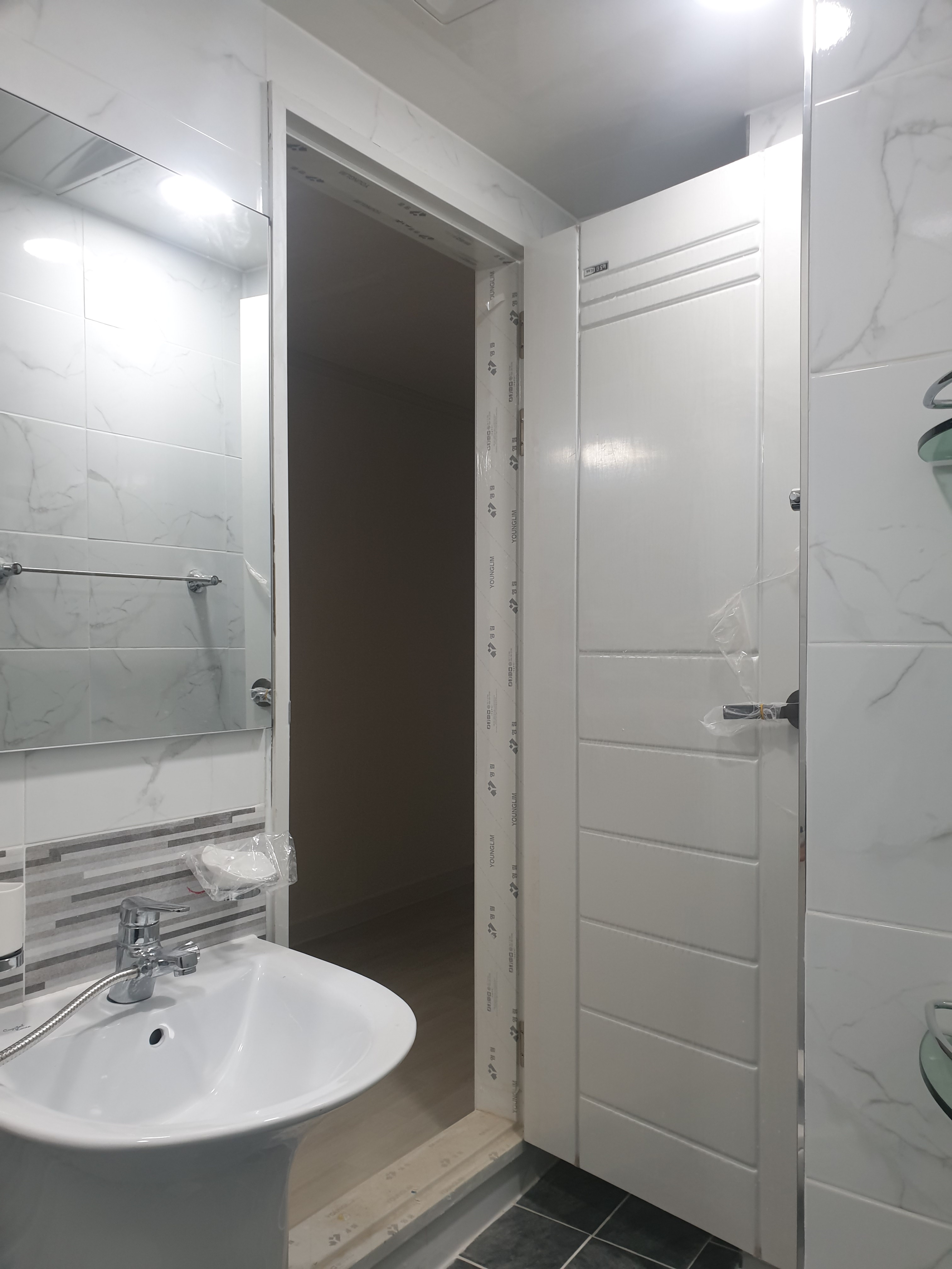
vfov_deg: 67.3
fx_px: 953
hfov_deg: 53.1
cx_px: 476
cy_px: 634
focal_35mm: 26
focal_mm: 4.3
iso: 100
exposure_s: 1/60
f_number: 2.4
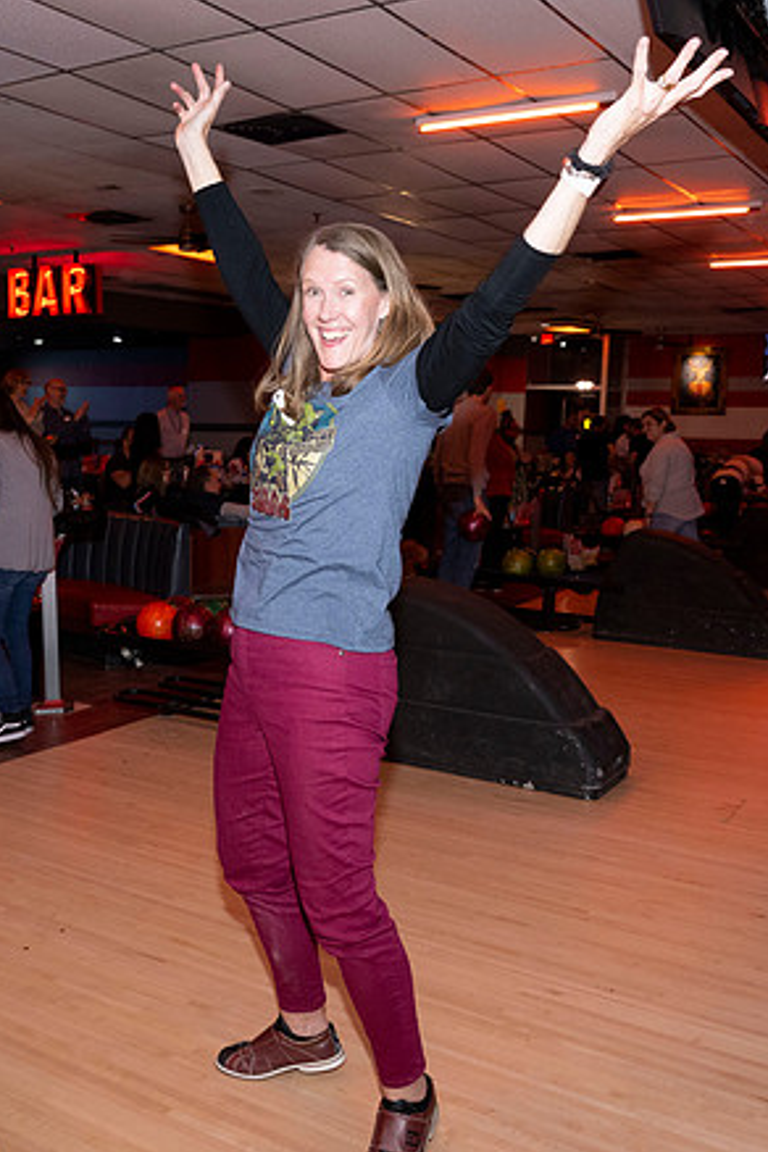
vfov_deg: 51.9
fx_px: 1184
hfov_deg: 35.7
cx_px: 276
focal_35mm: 37
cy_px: 568
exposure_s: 1/100
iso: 2000
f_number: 5.6
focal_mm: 24
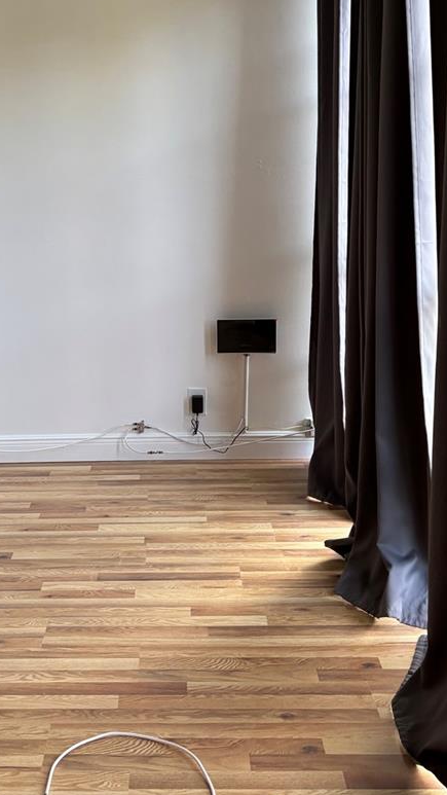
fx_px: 927
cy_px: 288
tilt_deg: -9.1
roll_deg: +0.7
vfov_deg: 45.9
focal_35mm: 44
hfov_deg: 26.9
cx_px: 139
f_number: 1.6
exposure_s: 1/60
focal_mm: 5.96
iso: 160
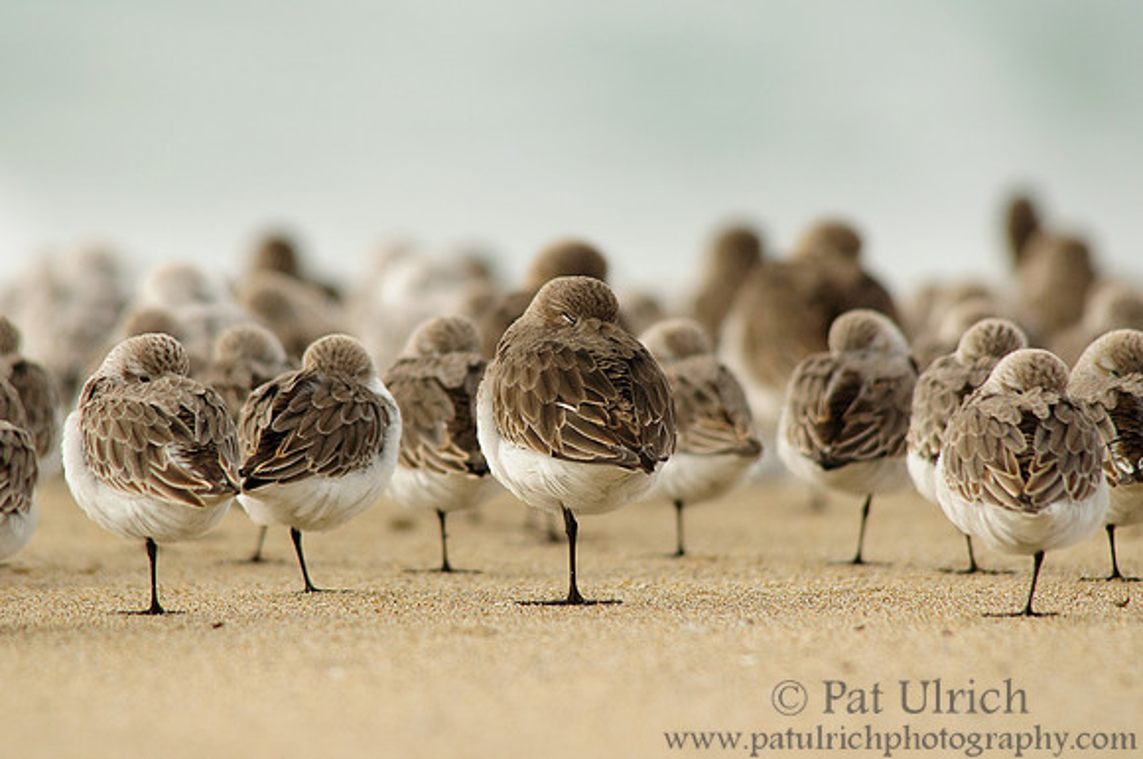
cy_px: 380
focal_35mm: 600
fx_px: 19023
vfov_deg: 2.3
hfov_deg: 3.4
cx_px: 572
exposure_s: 1/500
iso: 400
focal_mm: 400
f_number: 8
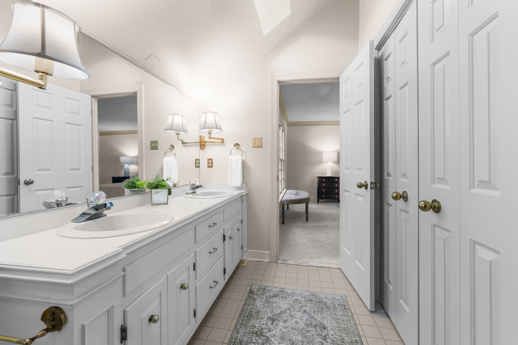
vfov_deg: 77.3
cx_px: 259
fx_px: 216
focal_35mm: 15
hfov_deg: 100.4
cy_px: 172
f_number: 5.6
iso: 1250
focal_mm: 15
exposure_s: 1/13
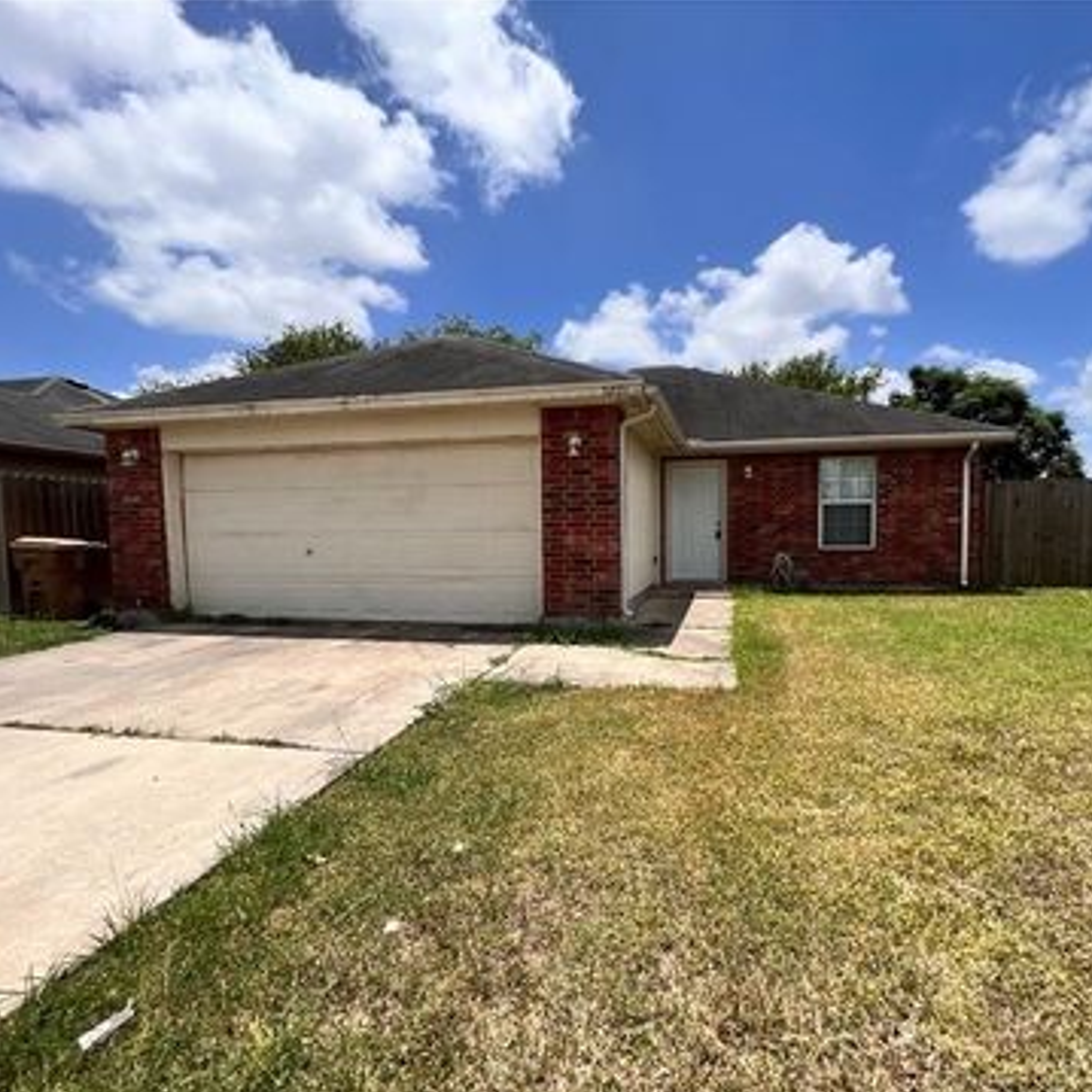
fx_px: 571
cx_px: 605
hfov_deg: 87.1
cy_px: 567
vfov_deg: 87.4
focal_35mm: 16
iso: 32
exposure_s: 1/1672
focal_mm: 1.57
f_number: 1.8
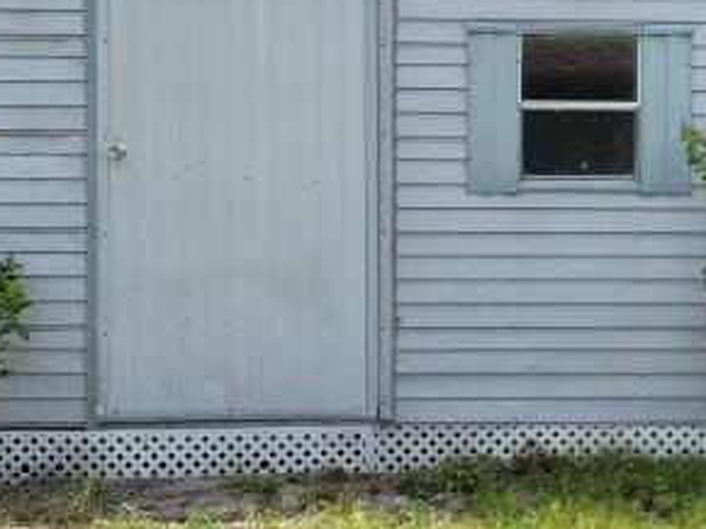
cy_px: 171
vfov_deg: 21.2
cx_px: 516
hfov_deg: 27.8
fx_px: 1406
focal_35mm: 69
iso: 20
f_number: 1.8
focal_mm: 7
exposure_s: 1/471
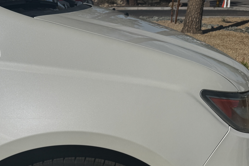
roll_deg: +0.8
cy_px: 173
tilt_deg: -26.1
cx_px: 47
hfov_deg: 35.6
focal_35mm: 54
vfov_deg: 23.8
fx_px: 373
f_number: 1.78
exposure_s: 1/12346
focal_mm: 6.76
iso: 64
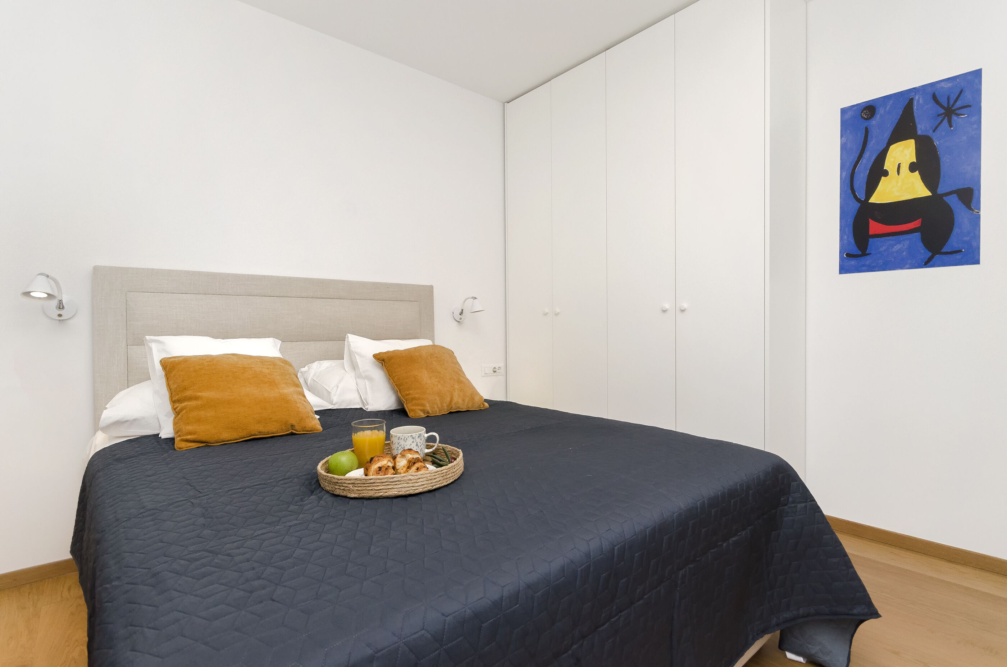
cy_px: 334
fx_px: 482
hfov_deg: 92.6
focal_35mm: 17
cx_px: 504
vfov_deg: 69.4
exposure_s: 1/200
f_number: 8
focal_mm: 11.5
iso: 800
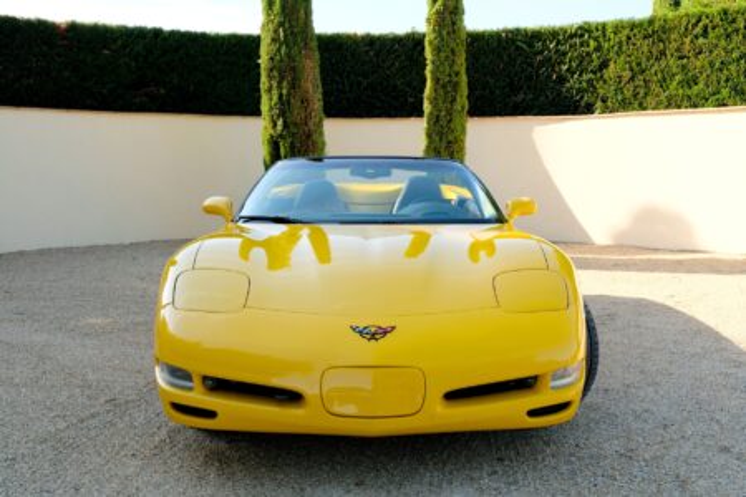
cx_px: 373
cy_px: 248
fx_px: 705
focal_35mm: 34
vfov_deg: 38.9
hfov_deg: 55.8
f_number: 8
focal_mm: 22.7
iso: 400
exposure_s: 1/160
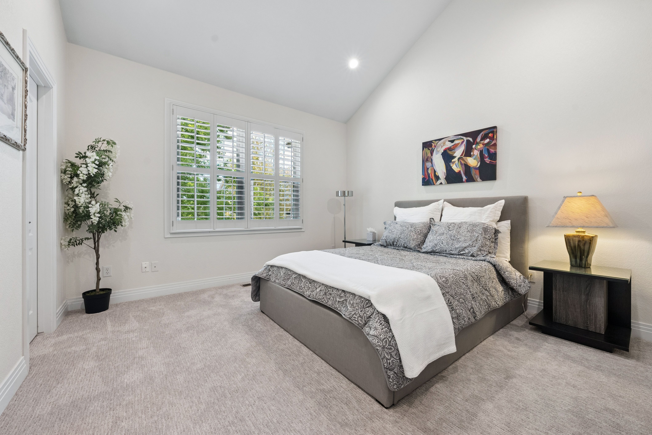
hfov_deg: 104.2
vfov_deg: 81.3
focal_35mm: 14
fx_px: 254
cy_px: 218
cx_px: 326
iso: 1000
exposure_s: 1/40
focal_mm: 14
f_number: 9
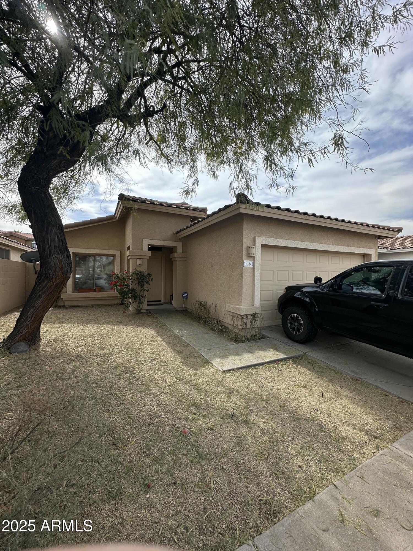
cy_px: 276
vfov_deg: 102.1
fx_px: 223
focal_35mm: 14
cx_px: 206
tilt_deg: +0.5
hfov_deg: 85.7
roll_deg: +0.2
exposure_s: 1/972
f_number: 2.2
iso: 50
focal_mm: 2.22
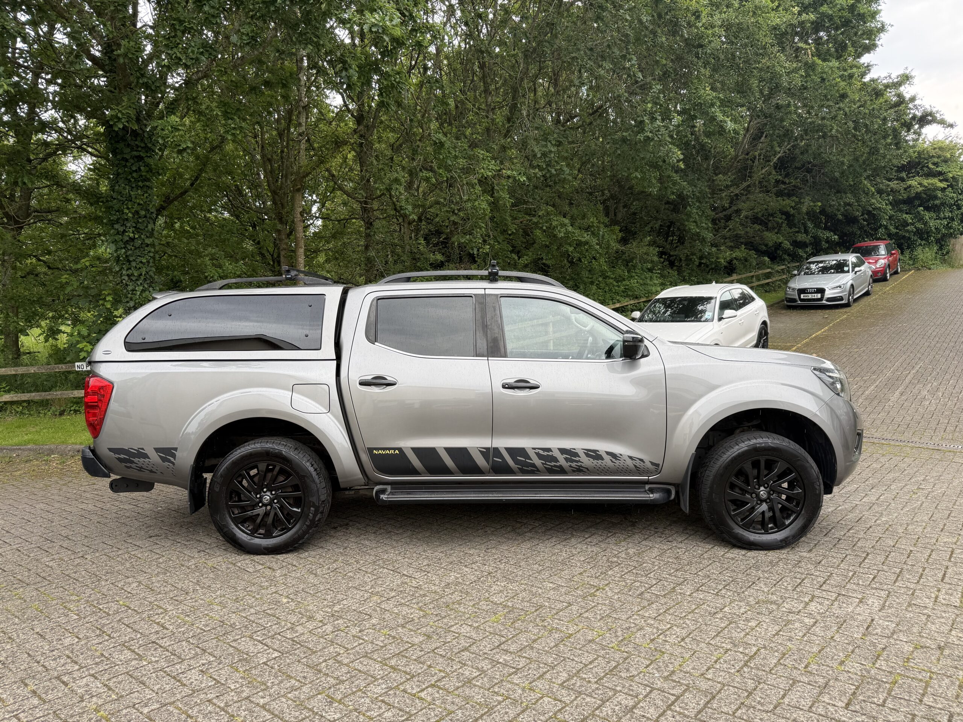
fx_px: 668
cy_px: 361
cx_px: 482
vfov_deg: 56.8
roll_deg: +0.6
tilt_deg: -2.9
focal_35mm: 24
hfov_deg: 71.6
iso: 80
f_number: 1.78
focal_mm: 6.76
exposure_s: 1/361
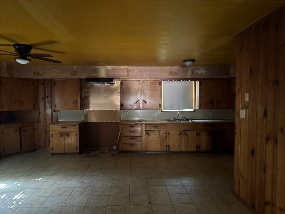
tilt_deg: -4.0
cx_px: 142
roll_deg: +0.3
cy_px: 107
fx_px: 198
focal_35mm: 24
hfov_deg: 71.6
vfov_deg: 56.8
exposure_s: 1/30
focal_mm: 6.76
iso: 1600
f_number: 1.78
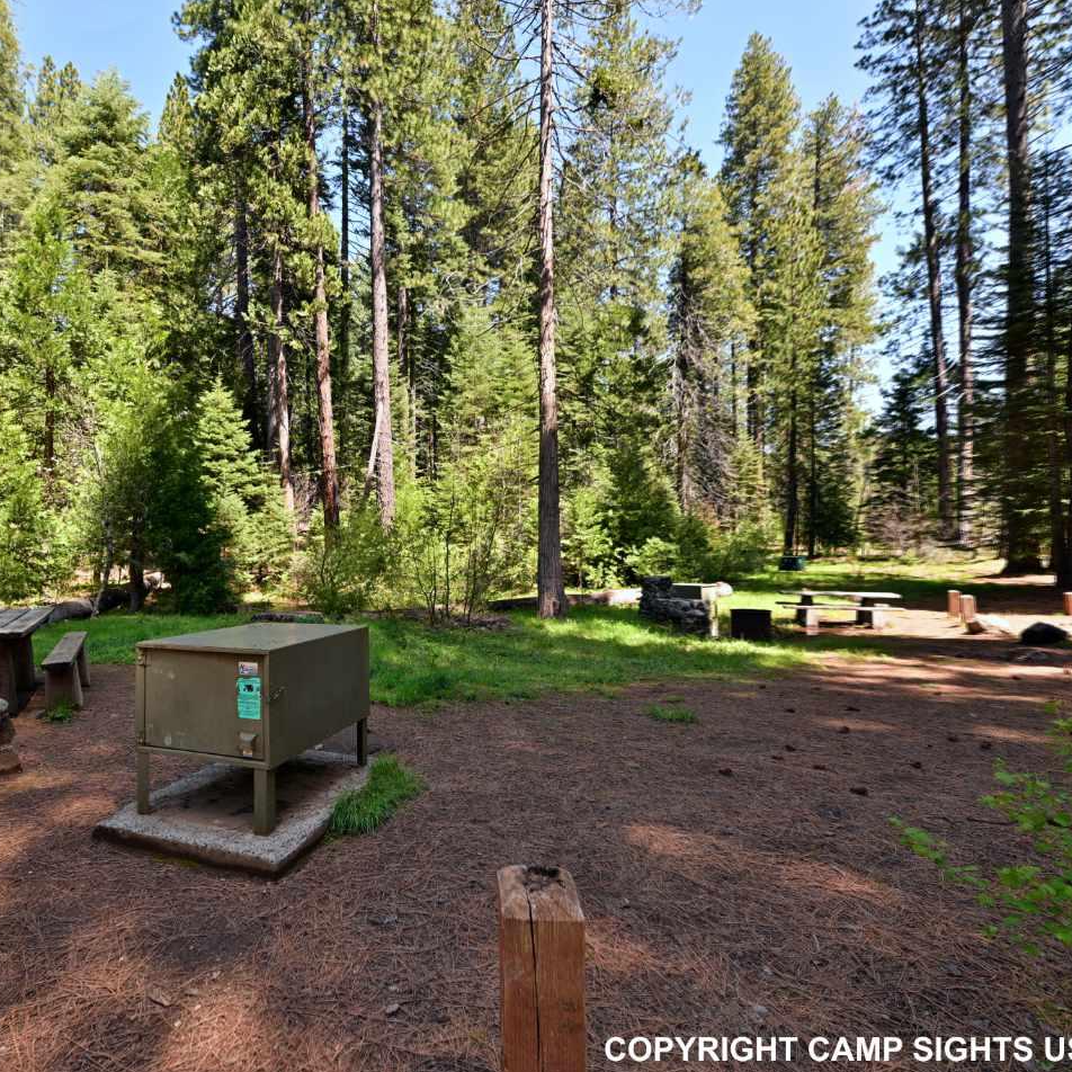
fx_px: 631
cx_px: 396
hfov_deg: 79.1
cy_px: 538
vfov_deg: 80.7
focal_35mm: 18
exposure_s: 1/60
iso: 100
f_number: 8
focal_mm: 14
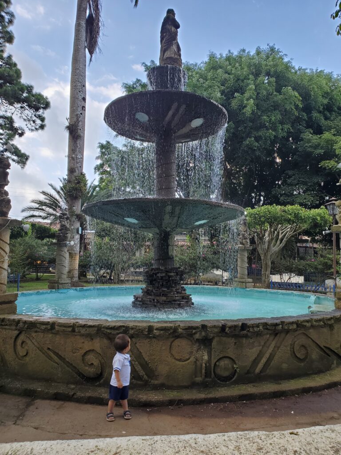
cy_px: 228
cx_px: 170
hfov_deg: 53.1
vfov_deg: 67.3
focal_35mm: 26
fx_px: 341
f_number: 2.4
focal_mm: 4.3
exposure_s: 1/119
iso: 50
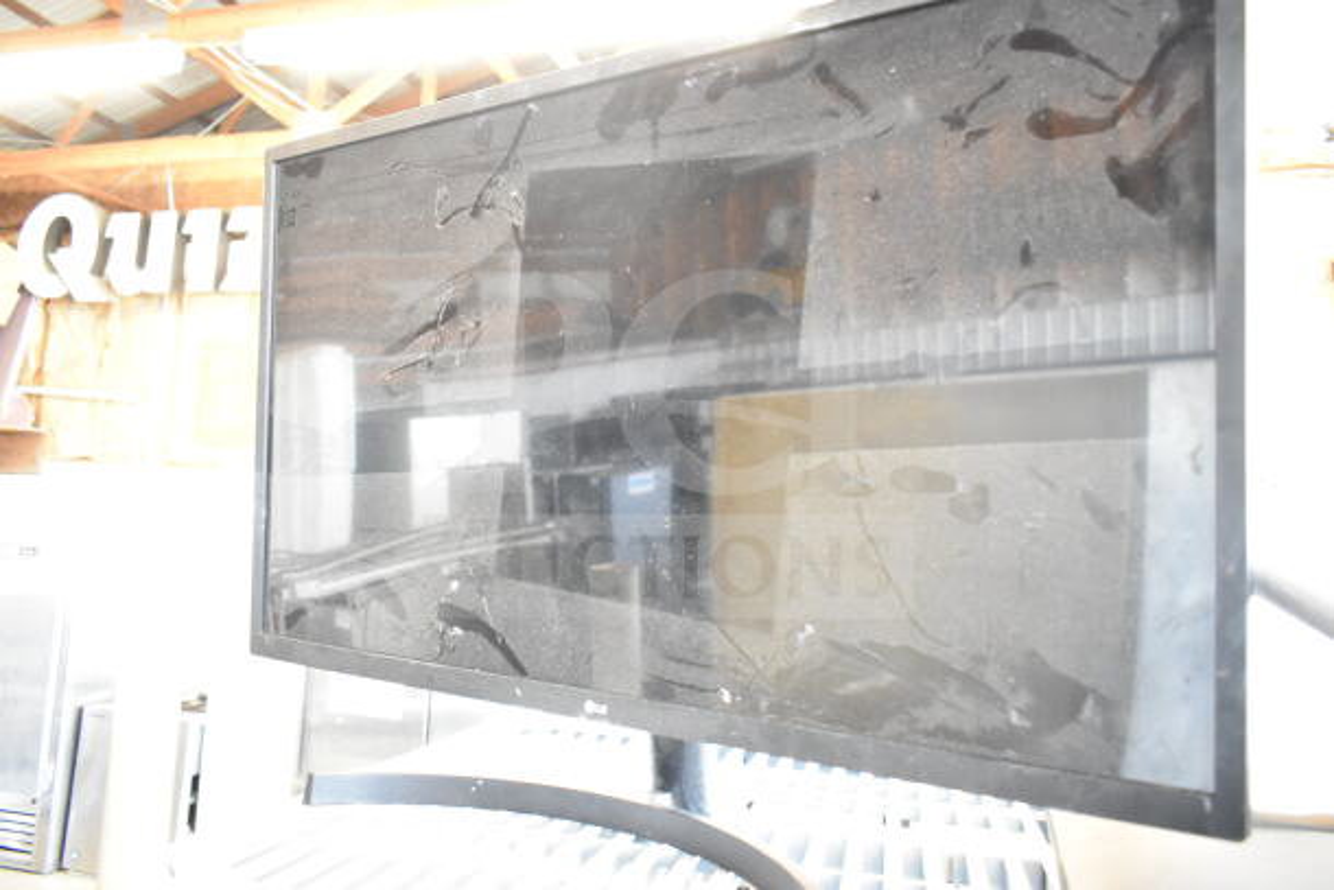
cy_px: 445
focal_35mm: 27
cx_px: 667
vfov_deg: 48.0
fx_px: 1001
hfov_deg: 67.4
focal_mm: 18
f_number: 3.5
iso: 4500
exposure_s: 1/30
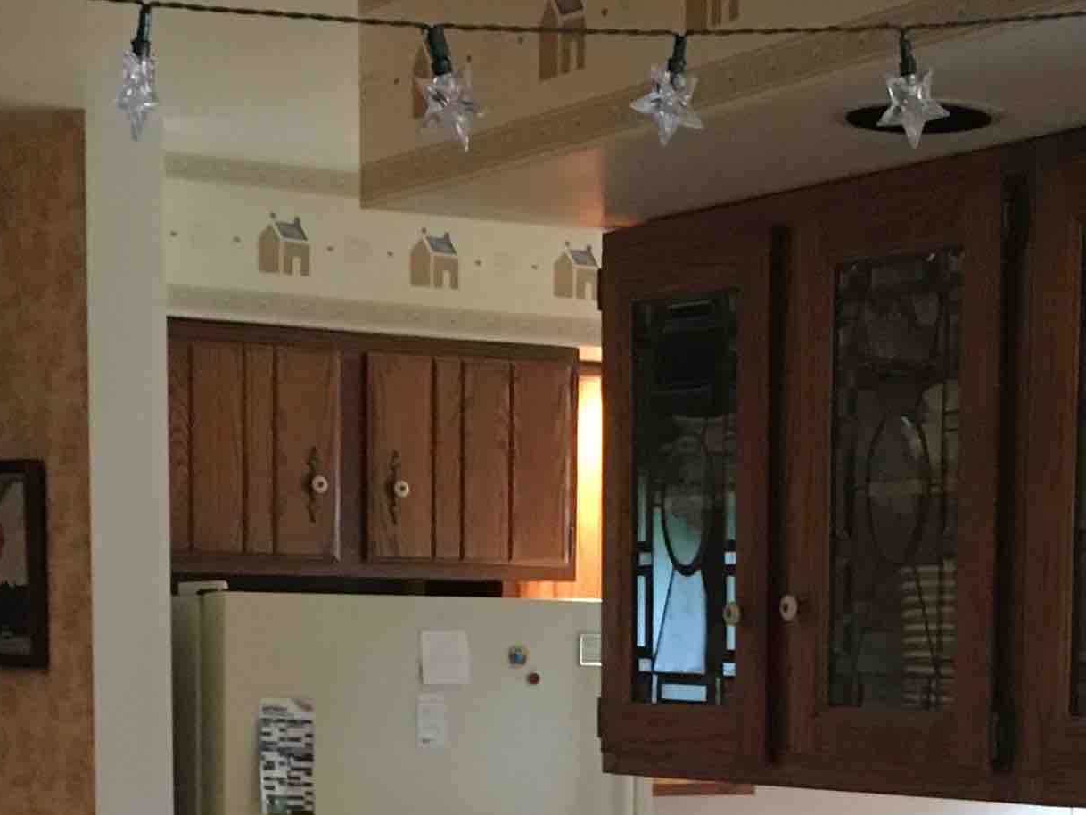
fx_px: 3012
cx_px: 629
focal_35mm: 96
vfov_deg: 14.8
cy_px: 1019
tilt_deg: -8.0
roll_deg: -1.1
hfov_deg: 20.4
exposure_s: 1/15
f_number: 2.2
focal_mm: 4.15
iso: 200
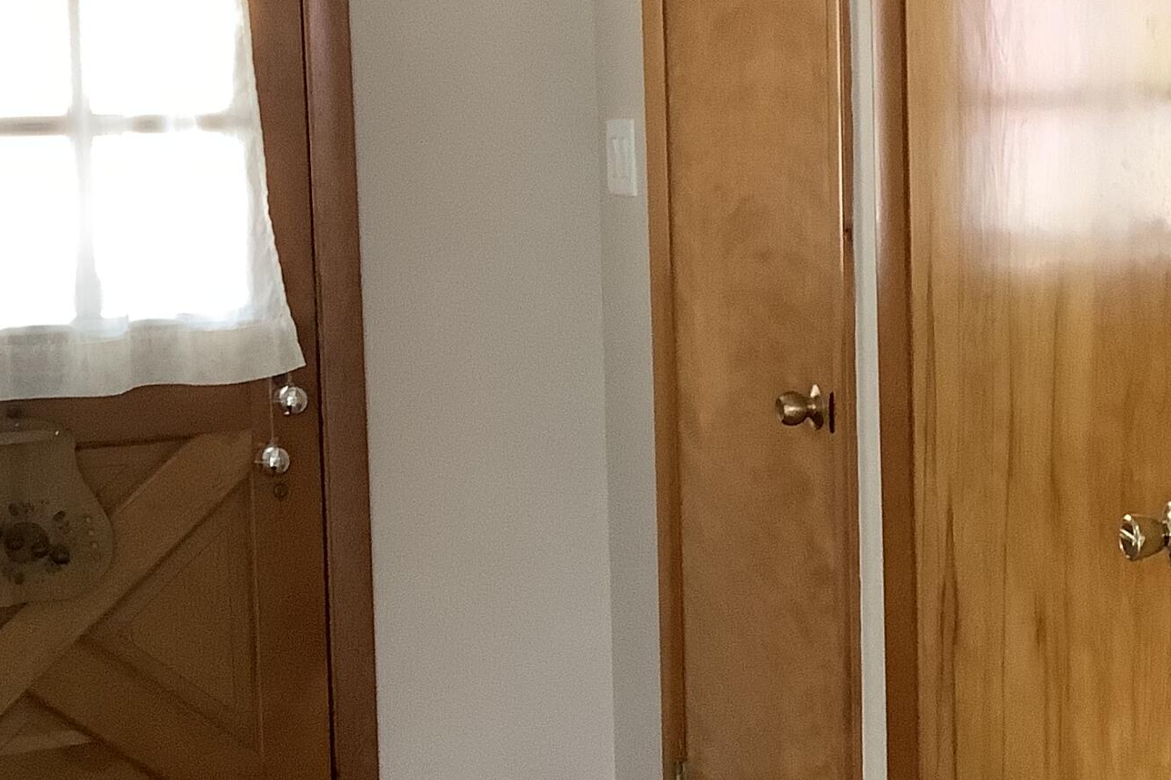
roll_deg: +0.6
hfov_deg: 27.1
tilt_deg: -6.1
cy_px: 293
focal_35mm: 73
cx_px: 963
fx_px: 2374
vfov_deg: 18.6
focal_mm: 3.3
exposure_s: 1/40
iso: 320
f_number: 2.4
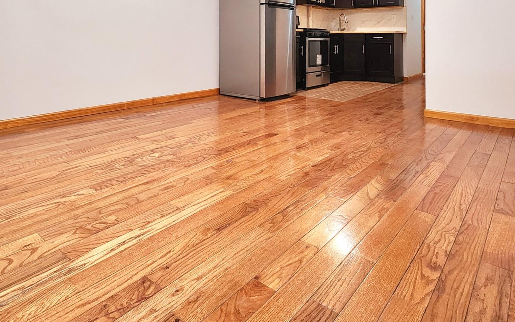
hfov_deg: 81.8
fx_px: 295
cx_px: 220
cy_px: 70
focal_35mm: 21
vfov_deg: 53.8
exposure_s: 1/40
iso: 320
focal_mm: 2.2
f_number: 2.2
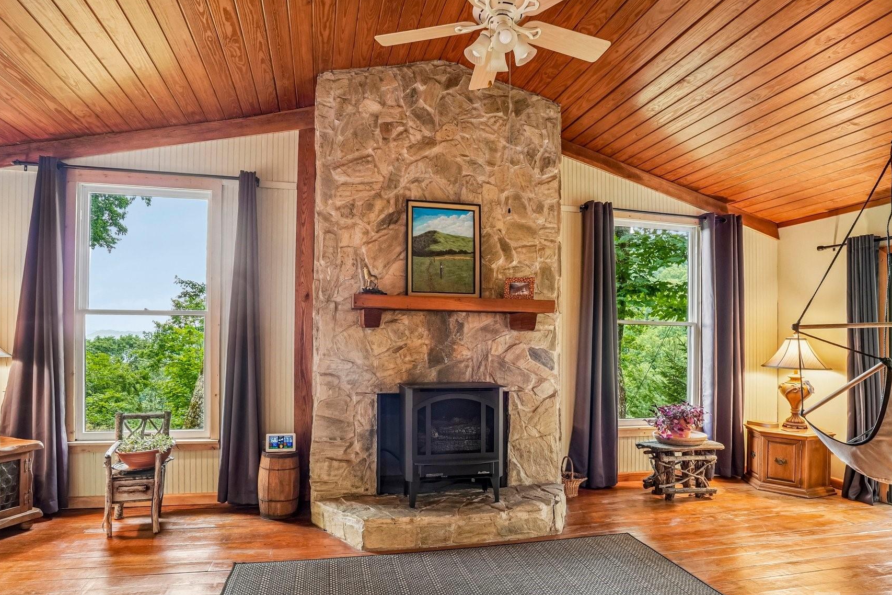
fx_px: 446
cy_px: 338
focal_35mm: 18
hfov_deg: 90.0
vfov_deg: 67.1
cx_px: 446
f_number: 8
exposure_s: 1/6
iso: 400
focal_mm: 10
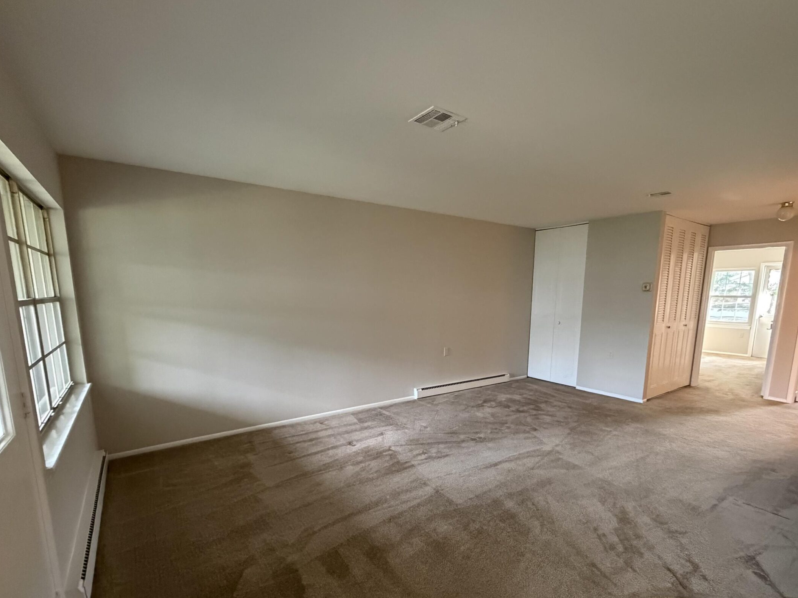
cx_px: 422
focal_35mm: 17
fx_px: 392
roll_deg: -0.3
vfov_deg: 74.0
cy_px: 357
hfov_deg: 90.9
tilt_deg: -10.5
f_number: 2.2
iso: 800
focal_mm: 2.22
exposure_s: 1/60
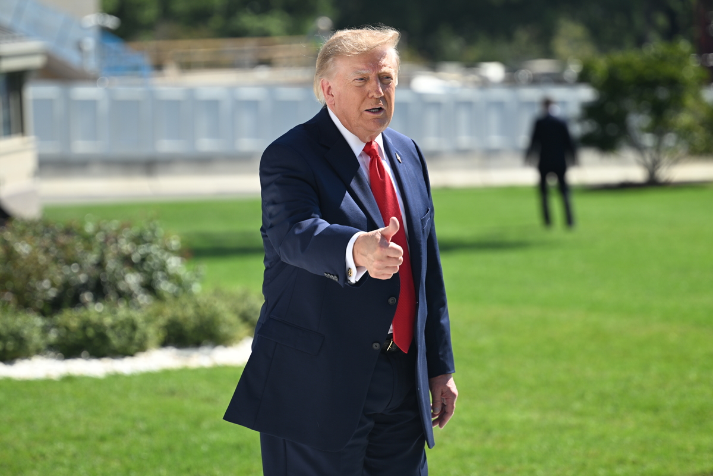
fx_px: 3169
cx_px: 356
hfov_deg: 12.8
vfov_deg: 8.6
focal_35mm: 160
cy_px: 238
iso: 140
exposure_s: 1/800
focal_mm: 160
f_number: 4
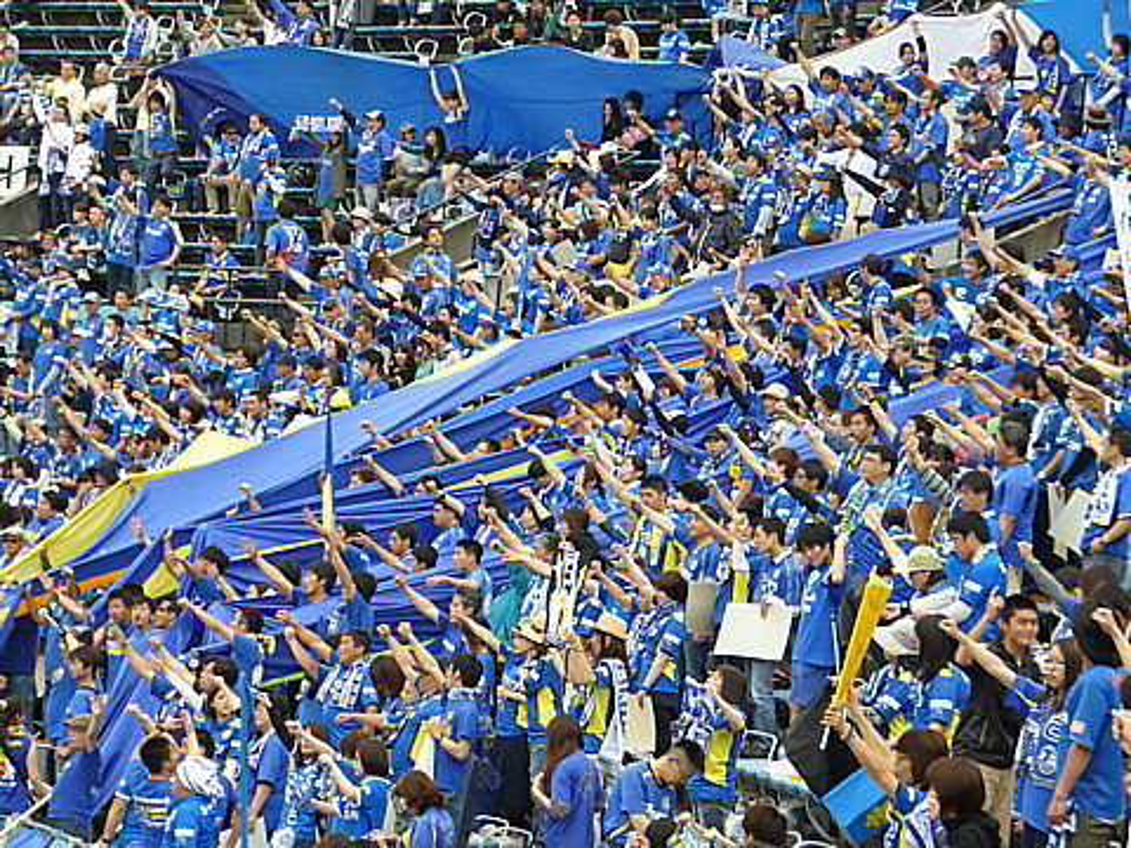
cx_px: 566
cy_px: 424
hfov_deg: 11.2
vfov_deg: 8.4
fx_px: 5750
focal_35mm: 176
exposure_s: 1/200
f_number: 5.4
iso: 400
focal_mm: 31.3
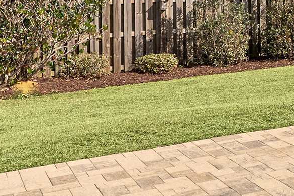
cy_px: -5
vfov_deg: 15.9
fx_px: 686
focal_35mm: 84
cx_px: 478
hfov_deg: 19.8
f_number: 8
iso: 400
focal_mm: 16
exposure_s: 1/1000
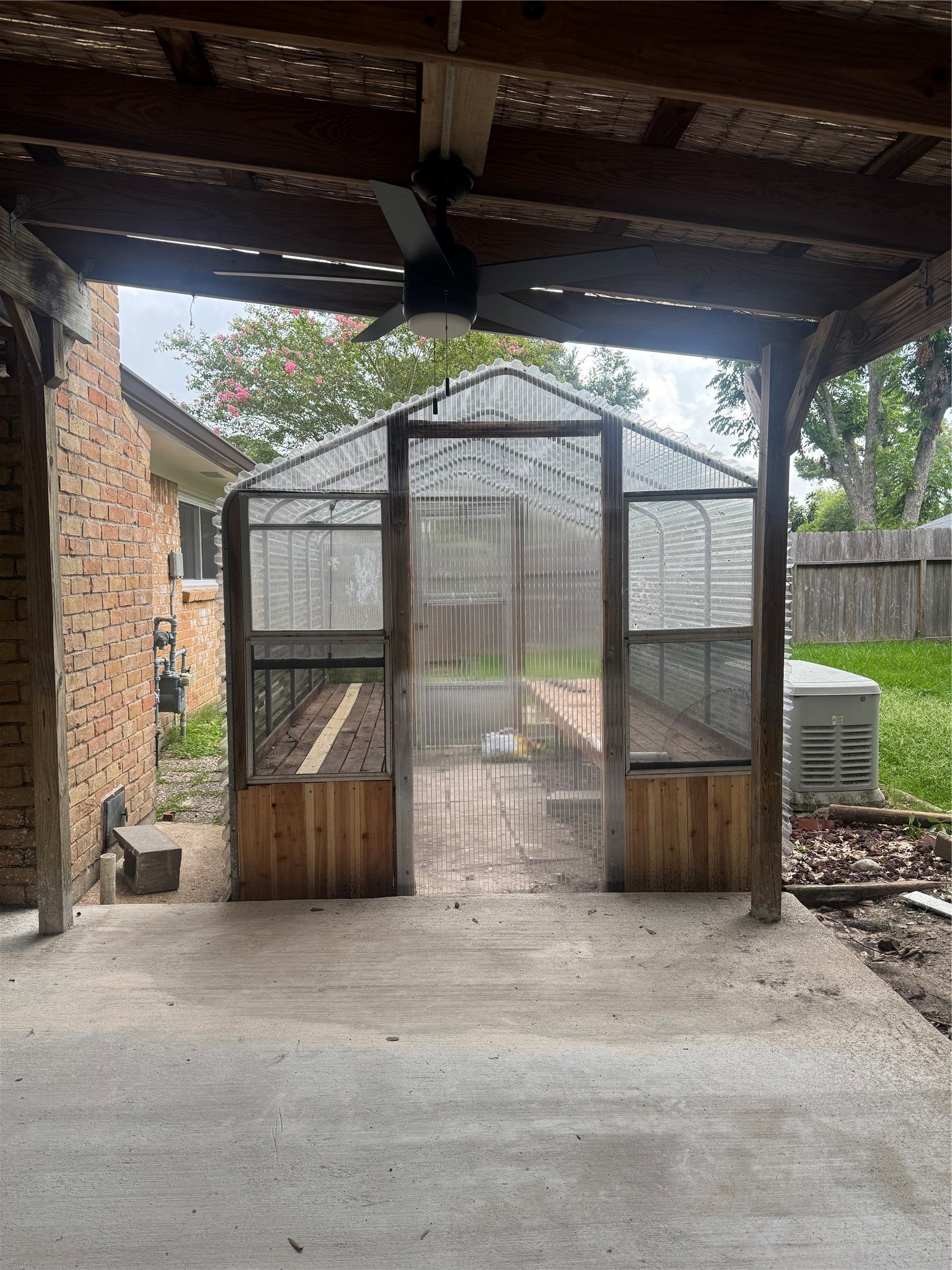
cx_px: 476
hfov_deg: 56.8
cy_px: 635
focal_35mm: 24
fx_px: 880
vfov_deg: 71.6
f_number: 1.78
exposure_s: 1/615
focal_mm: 6.76
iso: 80
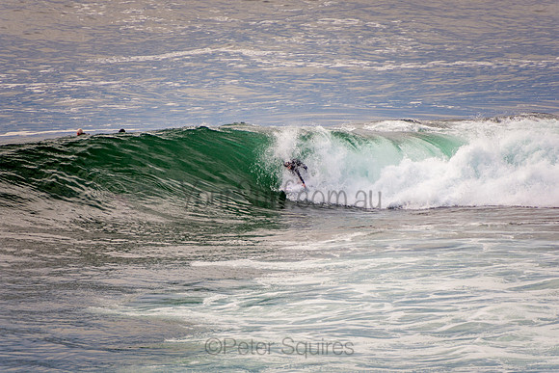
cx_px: 280
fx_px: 9318
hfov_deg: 3.4
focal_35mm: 600
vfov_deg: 2.3
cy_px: 186
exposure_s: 1/800
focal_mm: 400
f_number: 5.6
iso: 280
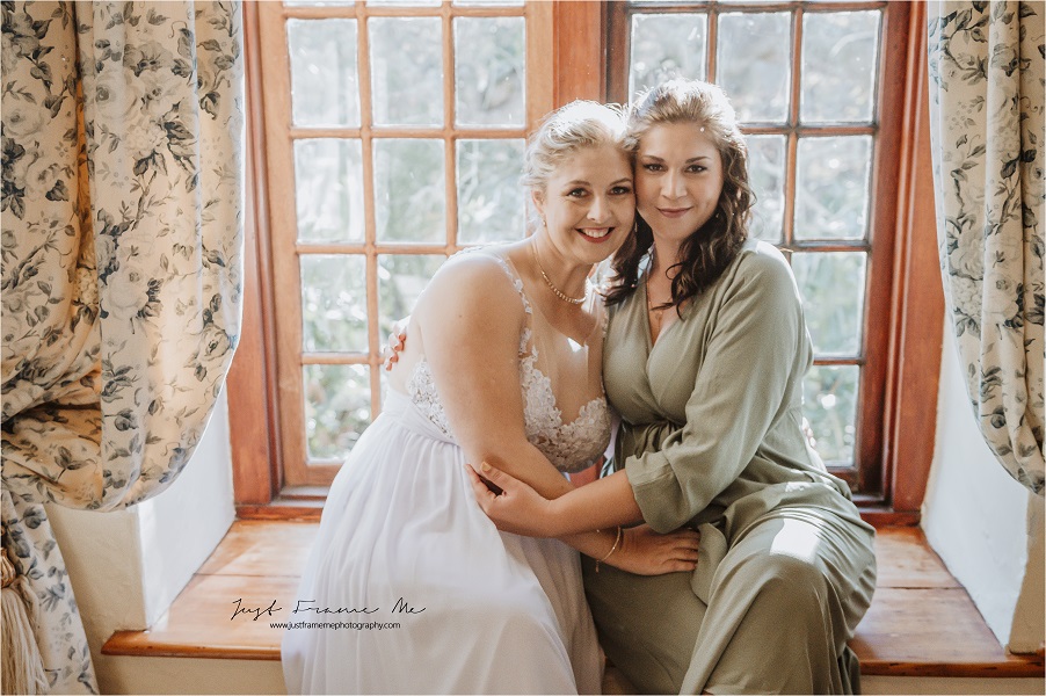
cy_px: 348
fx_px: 1307
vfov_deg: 29.8
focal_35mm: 45
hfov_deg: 43.6
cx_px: 523
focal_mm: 30
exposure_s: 1/500
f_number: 2.8
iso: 1250
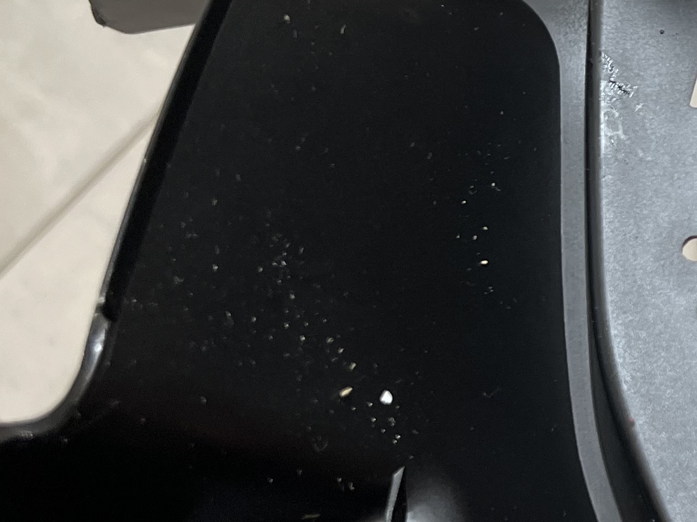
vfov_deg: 17.6
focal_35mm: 83
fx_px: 1671
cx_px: 962
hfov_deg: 20.9
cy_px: 95
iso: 100
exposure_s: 1/100
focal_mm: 5.7
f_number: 1.5
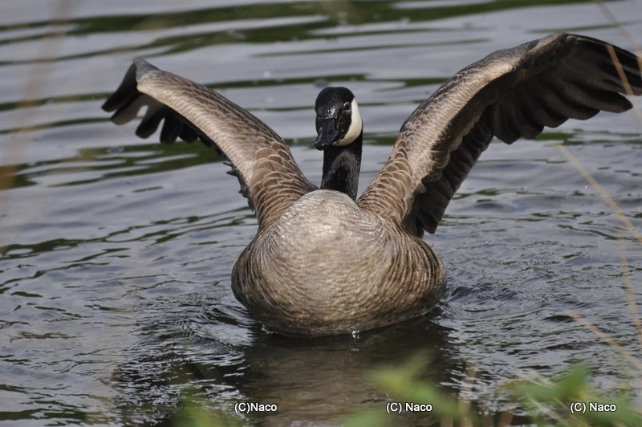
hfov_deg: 4.6
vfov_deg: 3.0
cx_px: 321
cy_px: 214
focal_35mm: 450
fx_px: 8018
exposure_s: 1/1250
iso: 400
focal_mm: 300
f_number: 5.6
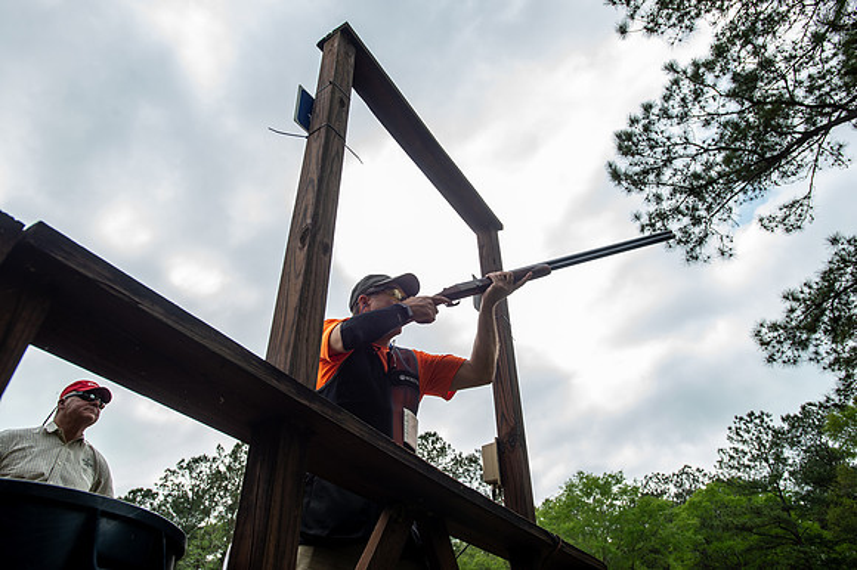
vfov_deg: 53.1
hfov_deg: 73.8
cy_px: 285
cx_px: 428
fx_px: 571
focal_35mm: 24
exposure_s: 1/250
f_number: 5.6
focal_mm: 24
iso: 125
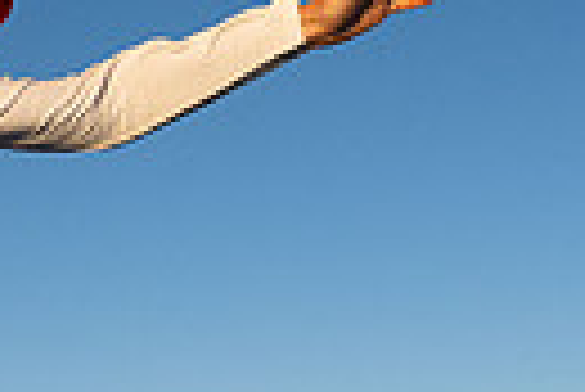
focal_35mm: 107
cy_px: 29
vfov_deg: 12.7
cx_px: -86
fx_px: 1741
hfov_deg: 18.3
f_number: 9
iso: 1250
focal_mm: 24
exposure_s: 1/2000
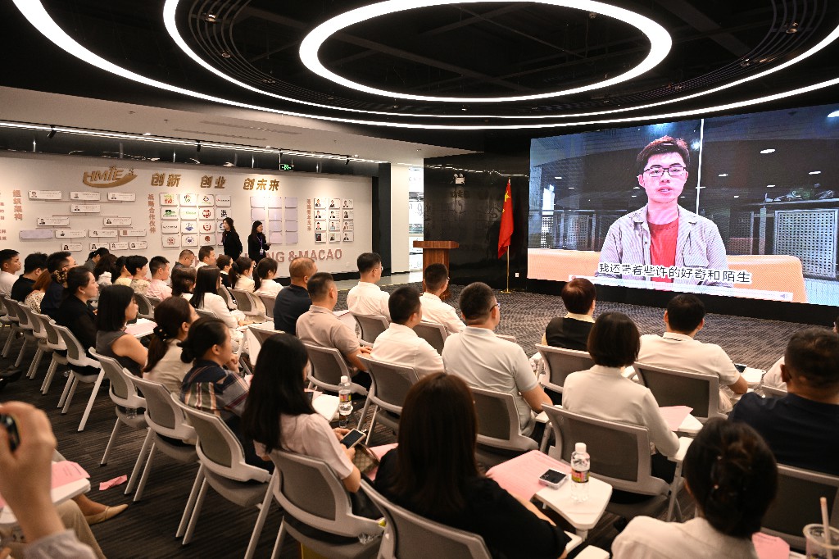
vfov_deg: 53.1
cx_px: 420
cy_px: 280
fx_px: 559
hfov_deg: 73.8
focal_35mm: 24
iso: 800
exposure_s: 1/100
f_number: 4
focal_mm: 24
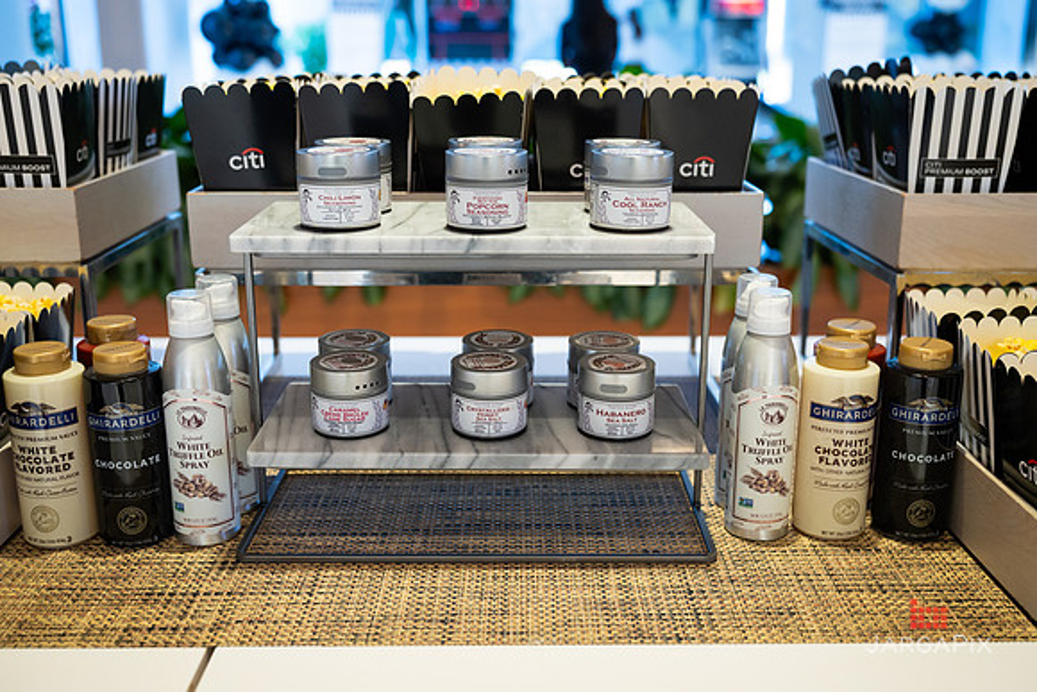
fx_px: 1083
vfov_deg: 35.4
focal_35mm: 38
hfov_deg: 51.2
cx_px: 528
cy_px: 350
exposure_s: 1/200
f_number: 3.2
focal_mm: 36
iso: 1600
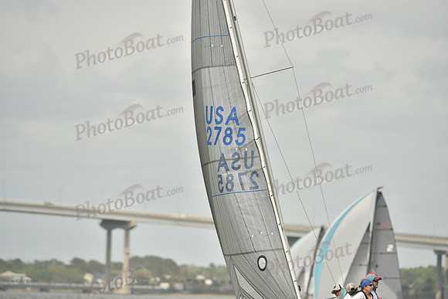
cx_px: 224
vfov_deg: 3.4
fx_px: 4979
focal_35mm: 400
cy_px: 150
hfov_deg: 5.2
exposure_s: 1/1600
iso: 320
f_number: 5.6
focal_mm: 400
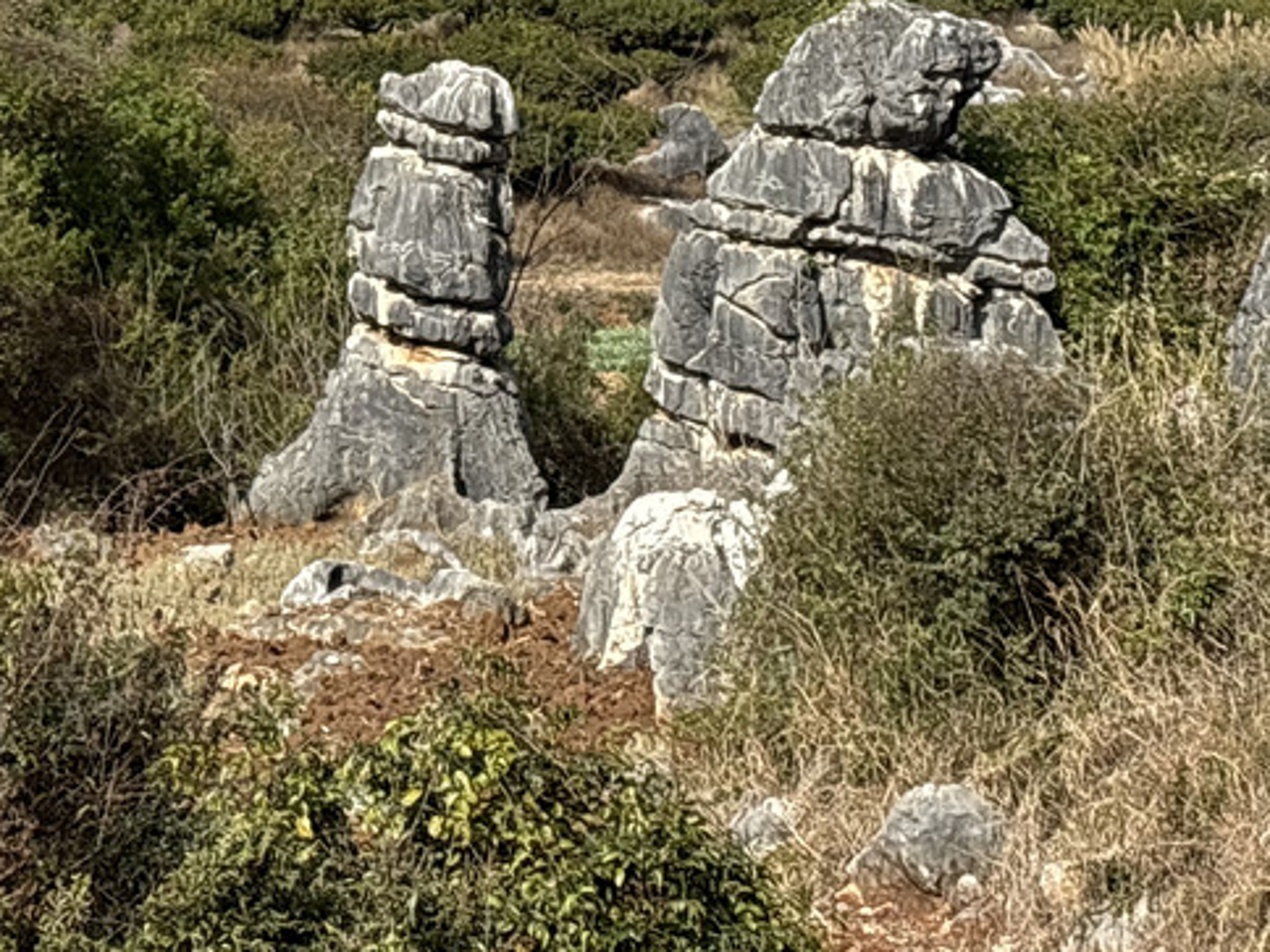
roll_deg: +0.2
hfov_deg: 15.1
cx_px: 184
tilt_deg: -0.6
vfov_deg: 11.3
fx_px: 4733
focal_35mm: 129
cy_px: -123
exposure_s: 1/4065
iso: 32
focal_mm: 5.96
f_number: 1.6
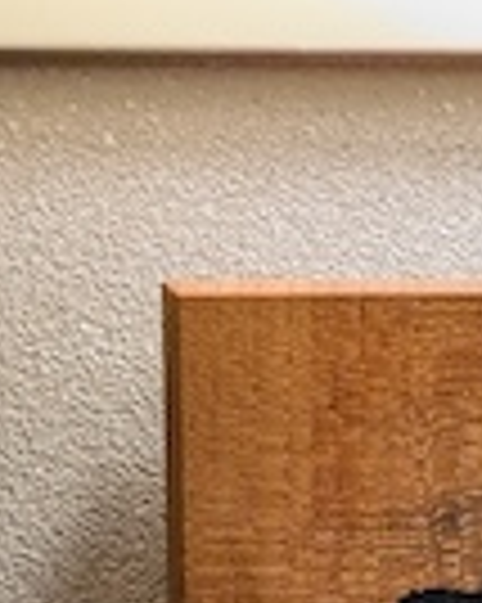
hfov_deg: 10.3
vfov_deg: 12.8
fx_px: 2606
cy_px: 799
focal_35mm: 146
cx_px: 667
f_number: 1.89
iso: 32
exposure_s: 1/189
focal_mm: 5.43
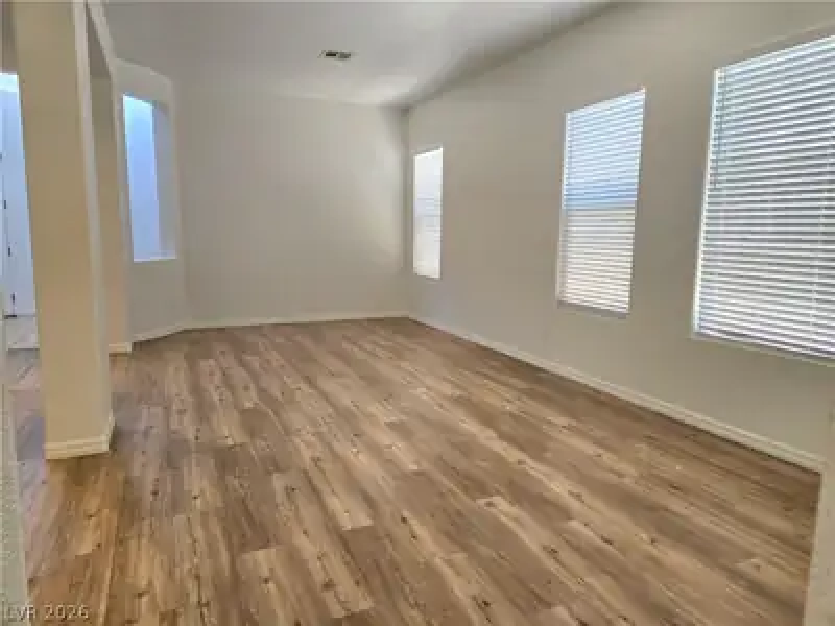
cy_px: 313
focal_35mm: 23
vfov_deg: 58.9
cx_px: 418
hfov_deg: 73.9
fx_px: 555
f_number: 1.8
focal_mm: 5.4
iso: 100
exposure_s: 1/120
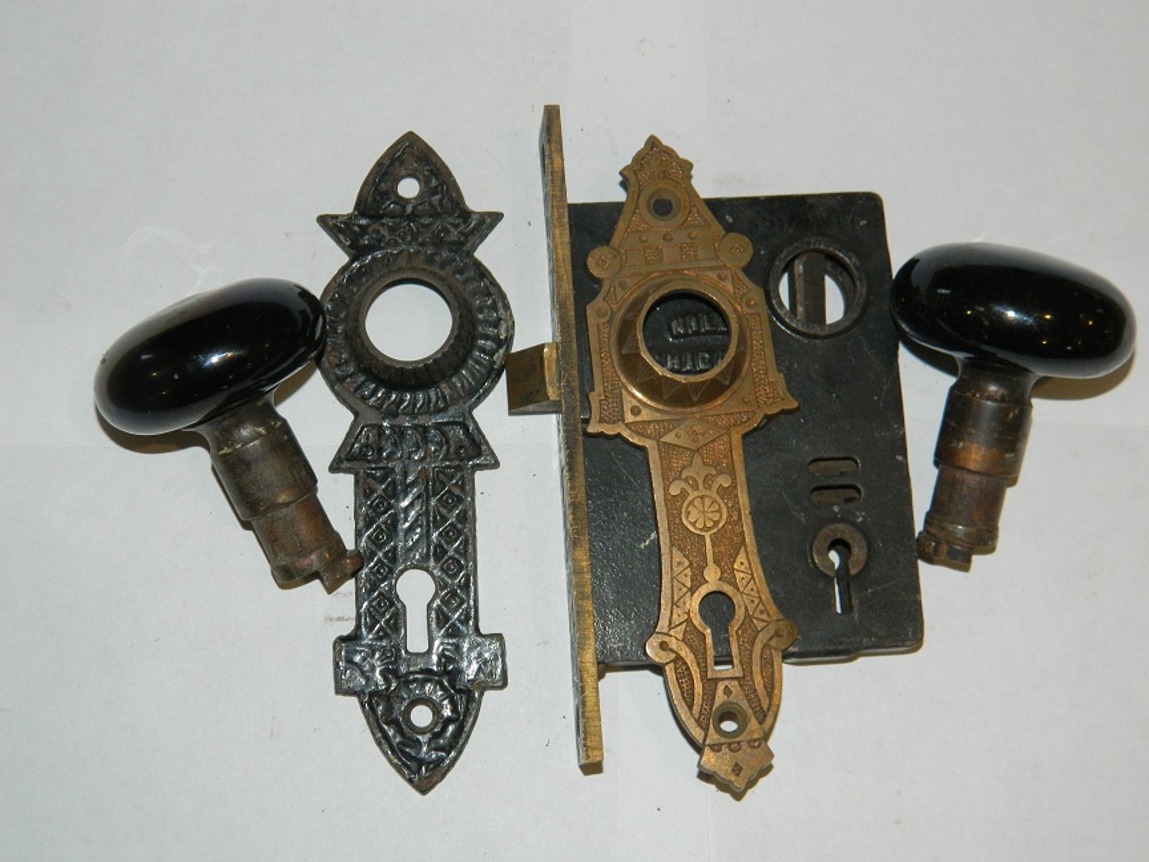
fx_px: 1892
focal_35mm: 57
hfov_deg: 33.8
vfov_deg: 25.7
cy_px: 431
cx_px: 574
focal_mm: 10.2
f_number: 3.8
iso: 200
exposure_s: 1/30
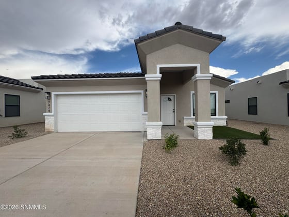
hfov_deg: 102.1
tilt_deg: +0.5
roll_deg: +0.5
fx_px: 117
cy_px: 108
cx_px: 144
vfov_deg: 85.7
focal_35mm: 14
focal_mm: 2.22
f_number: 2.2
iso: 50
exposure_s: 1/2146
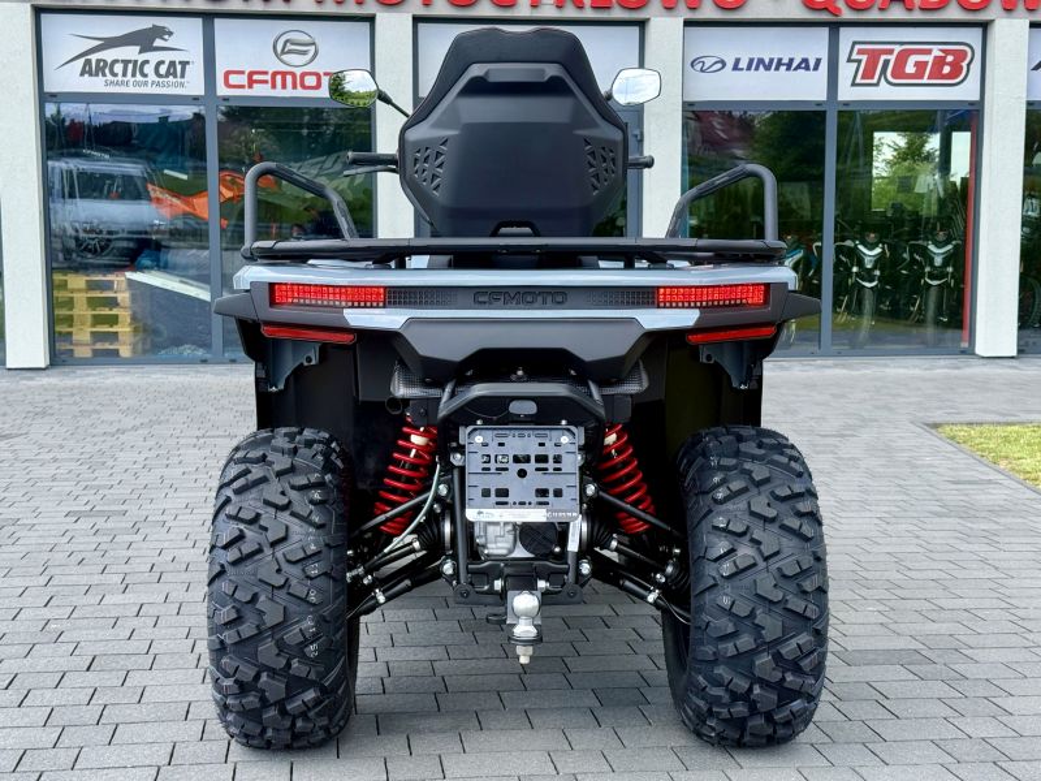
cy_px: 390
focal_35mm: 48
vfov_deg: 30.3
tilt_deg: -5.9
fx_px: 1443
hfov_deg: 39.7
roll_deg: -0.4
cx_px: 520
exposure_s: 1/1149
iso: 64
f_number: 1.78
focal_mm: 6.76
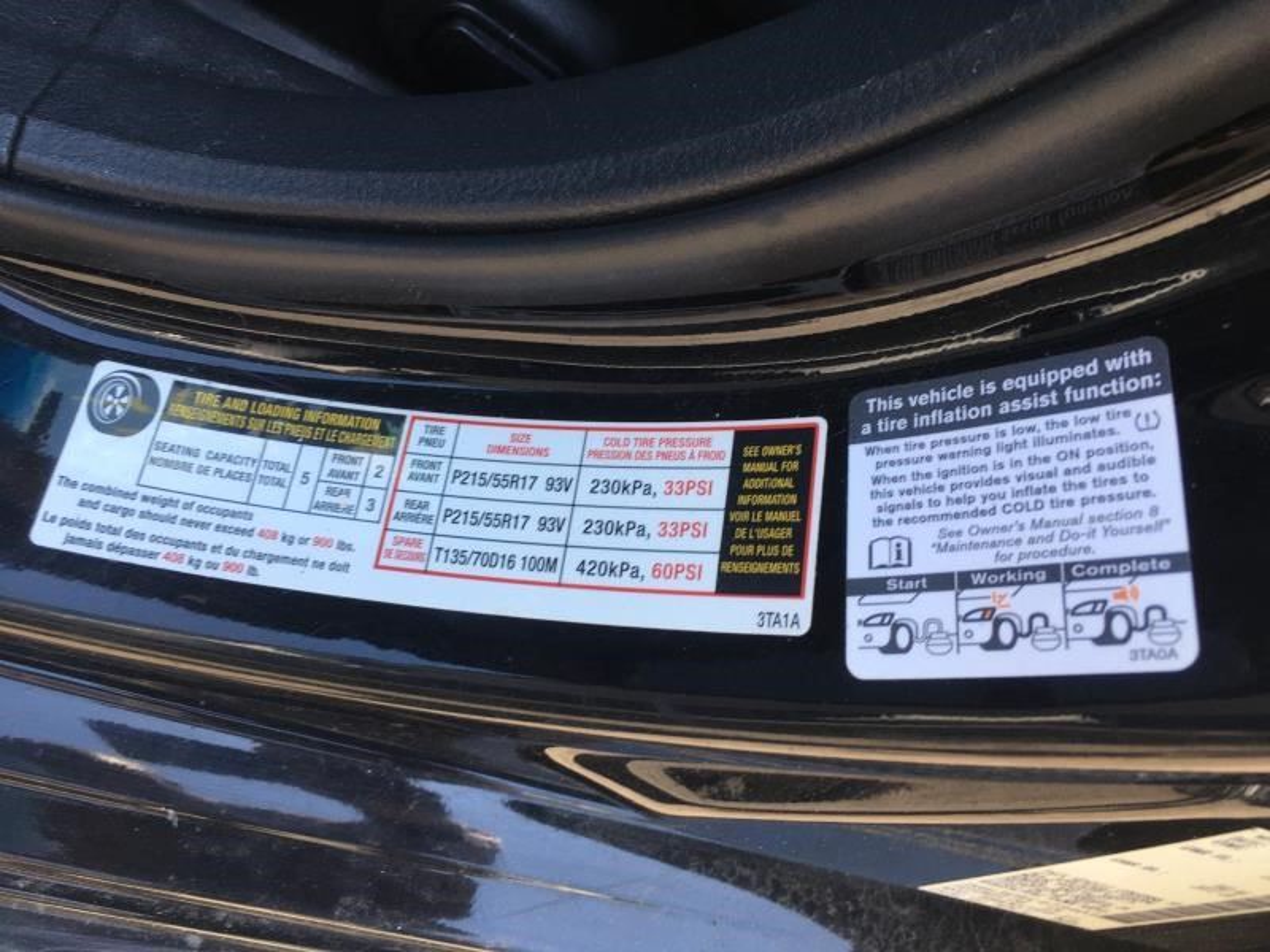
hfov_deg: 61.7
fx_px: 1064
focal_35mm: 29
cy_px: 476
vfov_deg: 48.2
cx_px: 635
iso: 32
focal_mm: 4.15
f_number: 2.2
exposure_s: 1/120
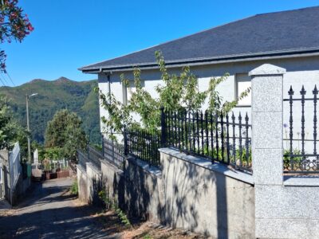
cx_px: 160
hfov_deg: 65.3
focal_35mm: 27
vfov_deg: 51.4
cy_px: 120
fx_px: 249
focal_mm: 4
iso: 25
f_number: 1.8
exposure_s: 1/561
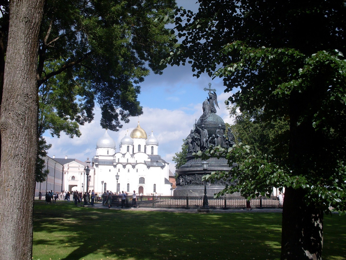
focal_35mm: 38
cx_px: 173
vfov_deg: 37.7
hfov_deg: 49.0
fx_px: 380
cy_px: 130
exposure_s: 1/250
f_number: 8.4
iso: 80
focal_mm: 6.3
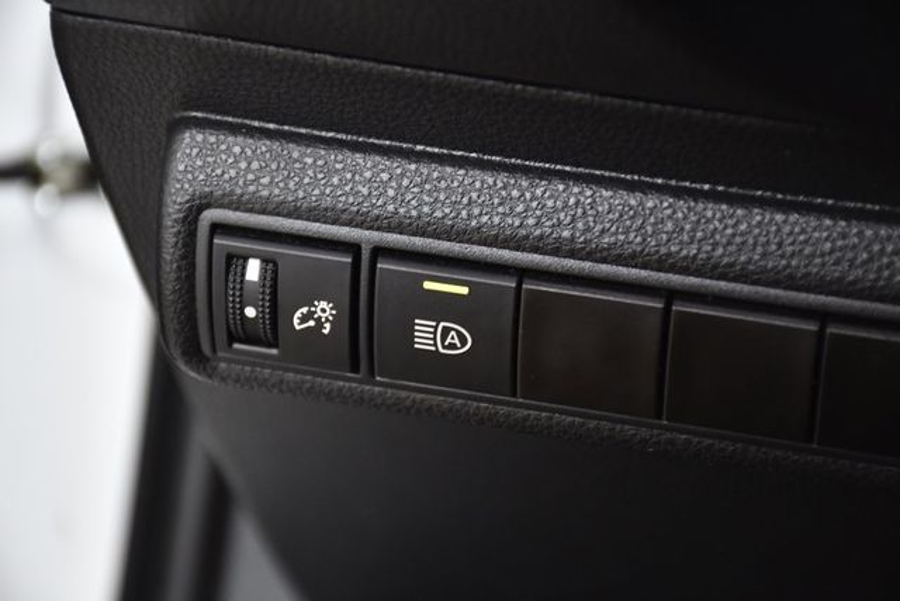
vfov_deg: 9.7
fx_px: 3551
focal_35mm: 142
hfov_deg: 14.4
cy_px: 300
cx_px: 450
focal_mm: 95
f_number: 5.6
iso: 1250
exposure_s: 1/80
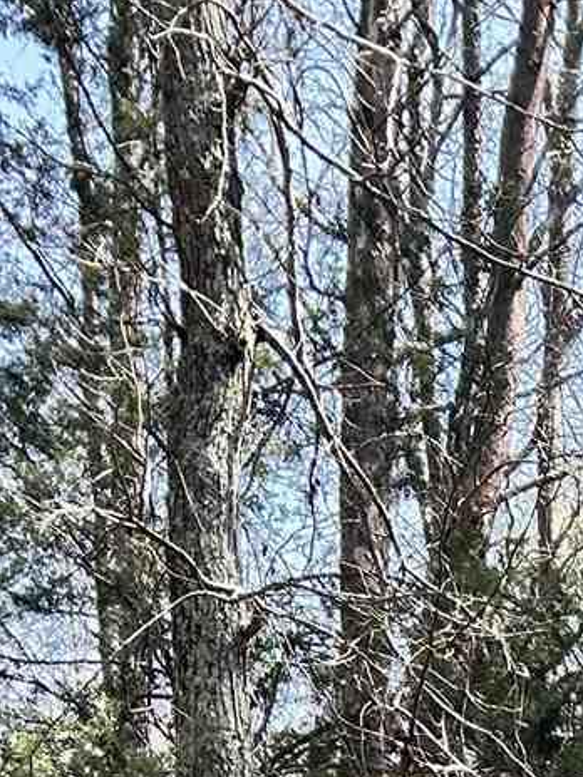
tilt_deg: -3.4
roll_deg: +1.1
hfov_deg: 10.4
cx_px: 1231
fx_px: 2897
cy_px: 1735
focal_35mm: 129
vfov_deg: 12.6
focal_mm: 5.7
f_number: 1.5
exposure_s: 1/1311
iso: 50
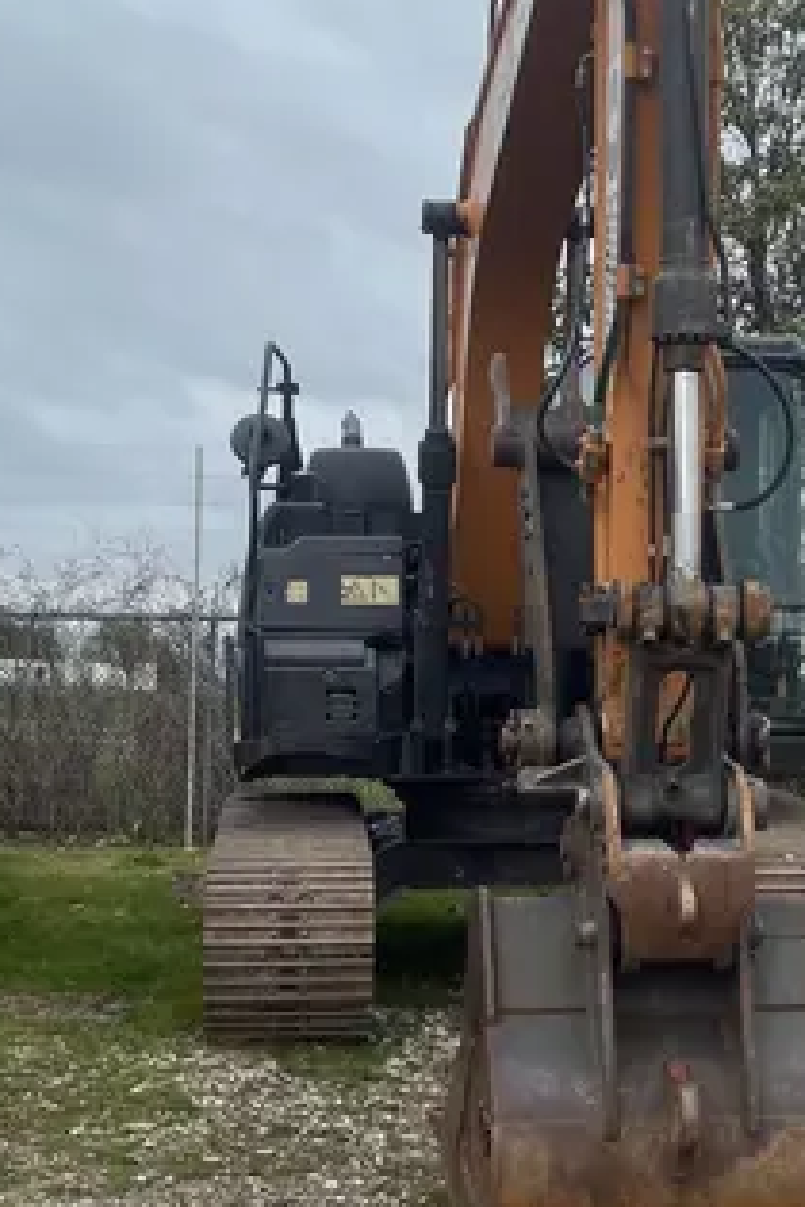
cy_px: 661
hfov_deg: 21.4
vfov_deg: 31.9
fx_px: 2113
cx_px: 583
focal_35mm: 63
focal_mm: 4.2
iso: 32
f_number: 1.6
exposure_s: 1/1887
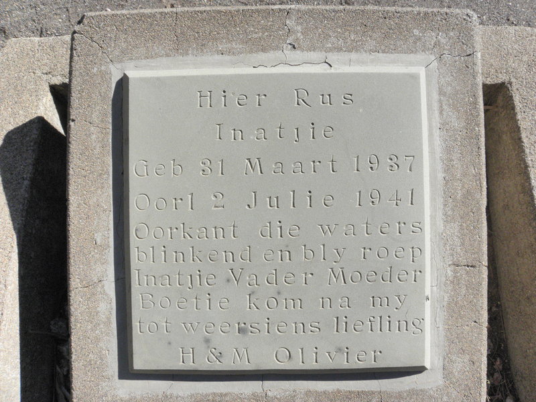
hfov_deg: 67.3
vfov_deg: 53.1
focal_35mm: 26
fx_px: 403
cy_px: 201
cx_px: 268
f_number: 6.3
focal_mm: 4.6
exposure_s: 1/640
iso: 200
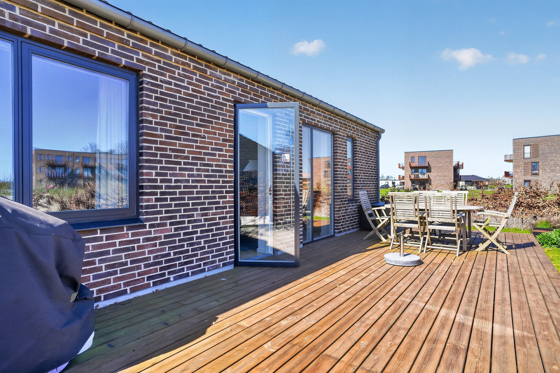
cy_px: 186
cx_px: 280
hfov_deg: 84.0
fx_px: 311
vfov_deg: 61.9
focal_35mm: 20
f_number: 8
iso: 400
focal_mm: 20
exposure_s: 1/125
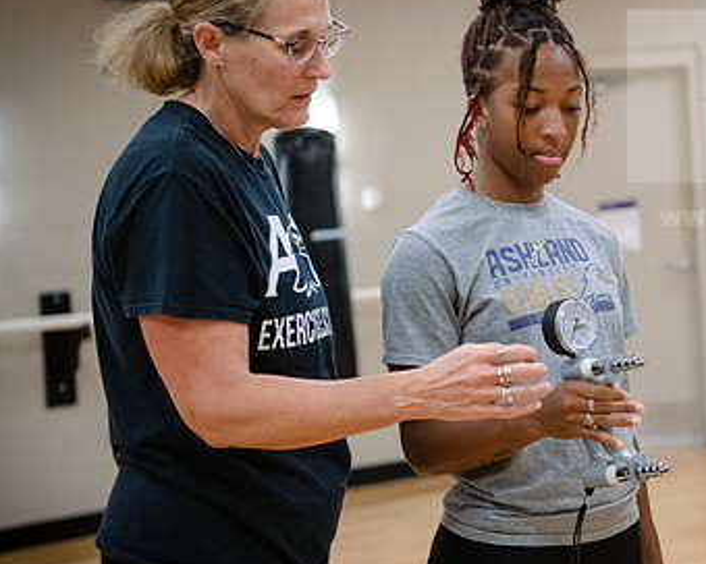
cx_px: 565
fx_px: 2006
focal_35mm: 96
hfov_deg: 19.8
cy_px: 260
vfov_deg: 16.0
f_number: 3.2
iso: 1250
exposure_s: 1/160
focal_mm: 60
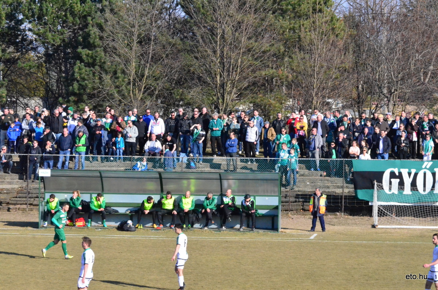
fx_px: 2277
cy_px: 145
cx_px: 219
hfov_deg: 11.0
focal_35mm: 188
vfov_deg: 7.3
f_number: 16
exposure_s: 1/4000
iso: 6400
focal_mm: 125
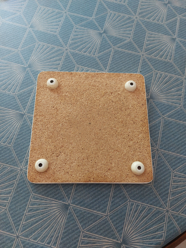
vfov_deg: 69.4
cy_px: 124
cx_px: 93
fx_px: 179
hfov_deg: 54.9
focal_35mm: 25
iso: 250
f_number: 1.8
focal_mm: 5.23
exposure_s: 1/50
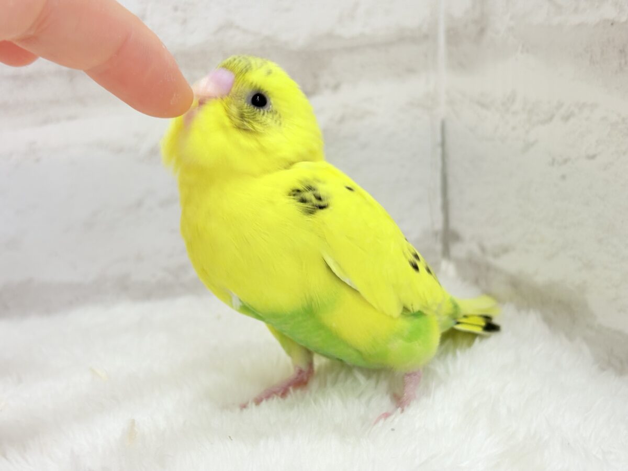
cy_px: 236
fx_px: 943
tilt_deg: -13.2
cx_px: 314
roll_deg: +4.7
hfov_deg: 36.8
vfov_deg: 28.0
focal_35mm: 52
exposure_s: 1/50
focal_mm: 5.96
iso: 40
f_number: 1.6
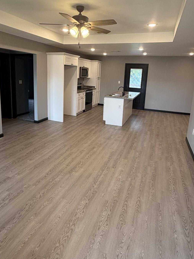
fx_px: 179
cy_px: 107
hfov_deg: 56.8
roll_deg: -2.3
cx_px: 92
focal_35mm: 24
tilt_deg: -10.2
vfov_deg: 71.0
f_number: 2.2
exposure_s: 1/60
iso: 160
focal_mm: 2.22
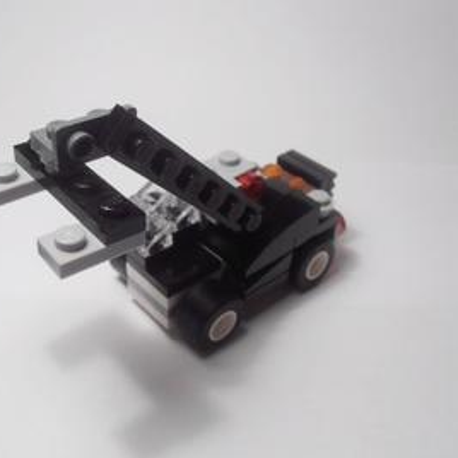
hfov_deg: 38.3
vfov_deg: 38.3
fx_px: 659
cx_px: 200
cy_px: 229
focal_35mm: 44
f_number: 3.9
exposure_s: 1/60
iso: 80
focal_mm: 6.61
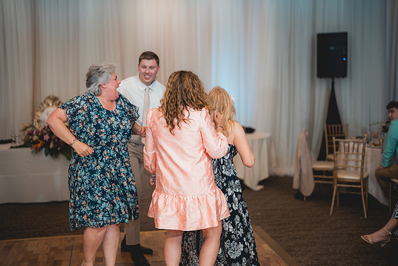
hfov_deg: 39.6
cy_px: 133
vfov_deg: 27.0
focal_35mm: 50
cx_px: 199
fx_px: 553
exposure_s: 1/250
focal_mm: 50
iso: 80
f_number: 1.2
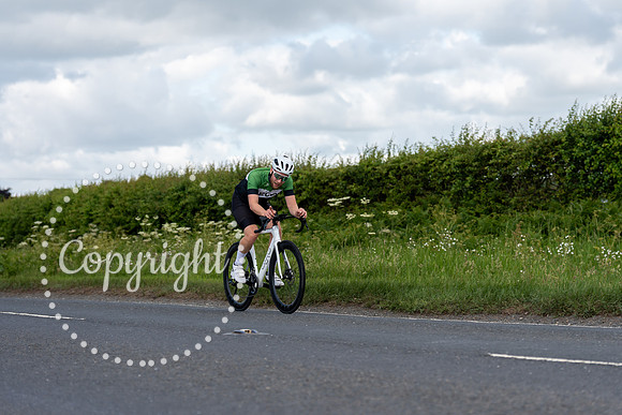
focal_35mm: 88
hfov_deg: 23.1
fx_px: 1521
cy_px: 208
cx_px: 311
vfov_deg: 15.5
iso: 125
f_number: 3.5
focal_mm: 88
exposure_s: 1/1000
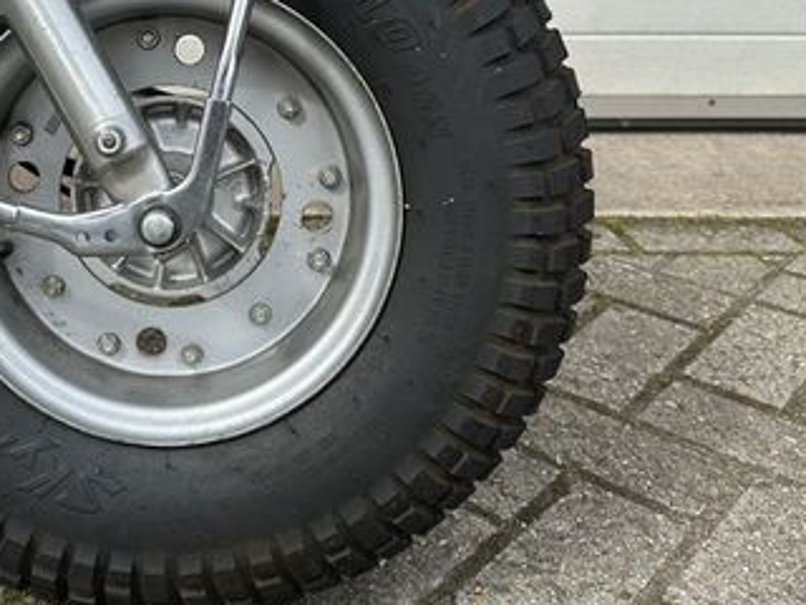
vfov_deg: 29.6
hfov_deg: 38.5
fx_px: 1118
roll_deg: -0.9
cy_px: 131
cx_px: 191
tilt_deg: -17.9
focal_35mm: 48
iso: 80
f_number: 1.78
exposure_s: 1/2882
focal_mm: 6.86
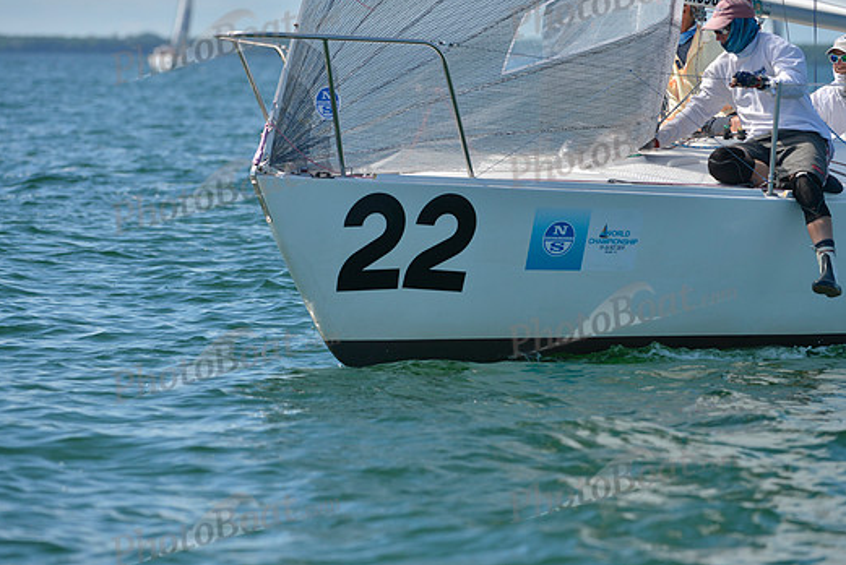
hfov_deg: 8.4
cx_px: 425
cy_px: 254
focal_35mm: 245
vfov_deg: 5.6
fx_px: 5760
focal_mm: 220
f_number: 5.6
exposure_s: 1/1250
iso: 200
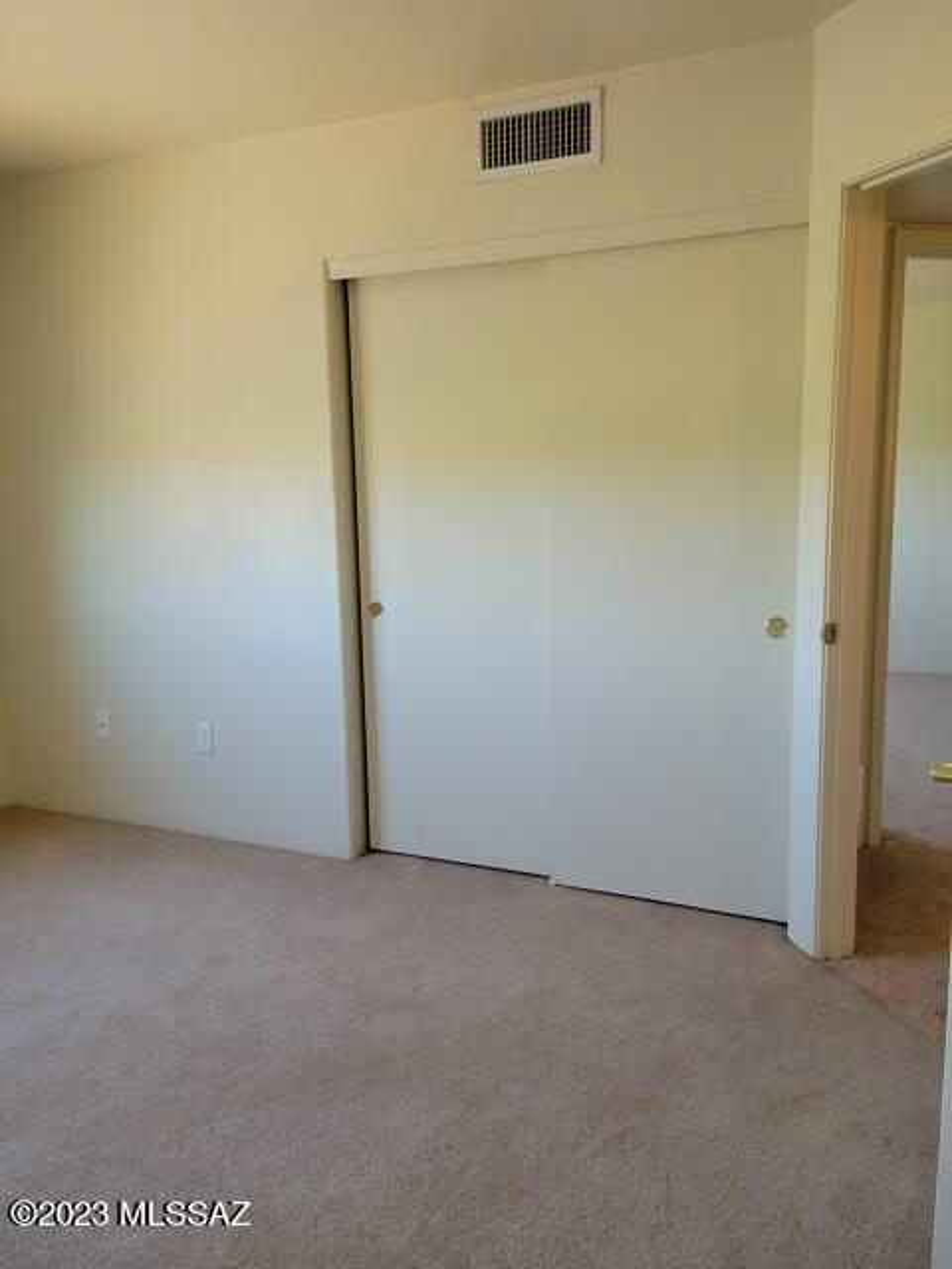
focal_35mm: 28
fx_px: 1027
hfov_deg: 49.7
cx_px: 476
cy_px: 634
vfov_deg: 63.4
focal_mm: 5.9
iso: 160
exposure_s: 1/40
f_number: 2
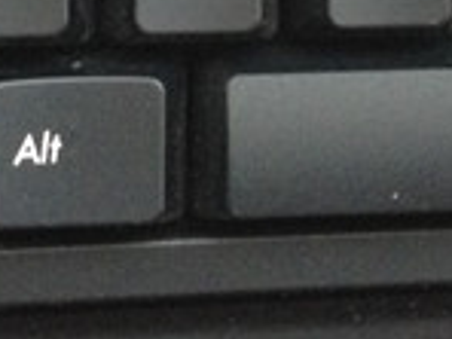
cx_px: 345
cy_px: -428
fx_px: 2324
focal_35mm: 178
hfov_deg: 11.1
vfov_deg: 7.8
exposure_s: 1/20
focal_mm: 4.13
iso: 200
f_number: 2.4
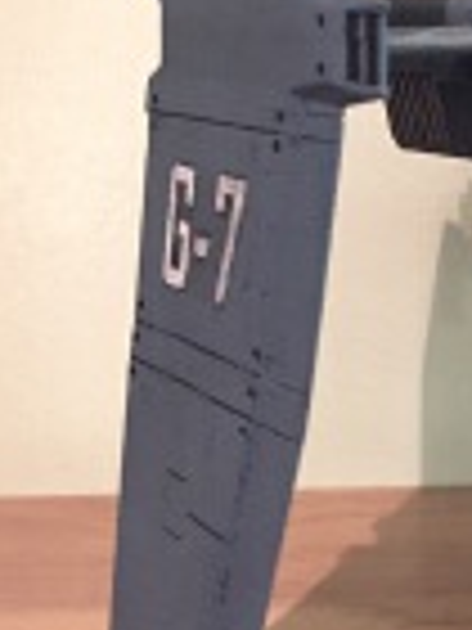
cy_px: 50
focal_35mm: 83
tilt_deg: -4.3
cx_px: 476
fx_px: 1509
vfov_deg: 22.9
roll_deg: +0.3
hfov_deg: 17.4
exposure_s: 1/17
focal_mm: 4.15
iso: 1000
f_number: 2.2
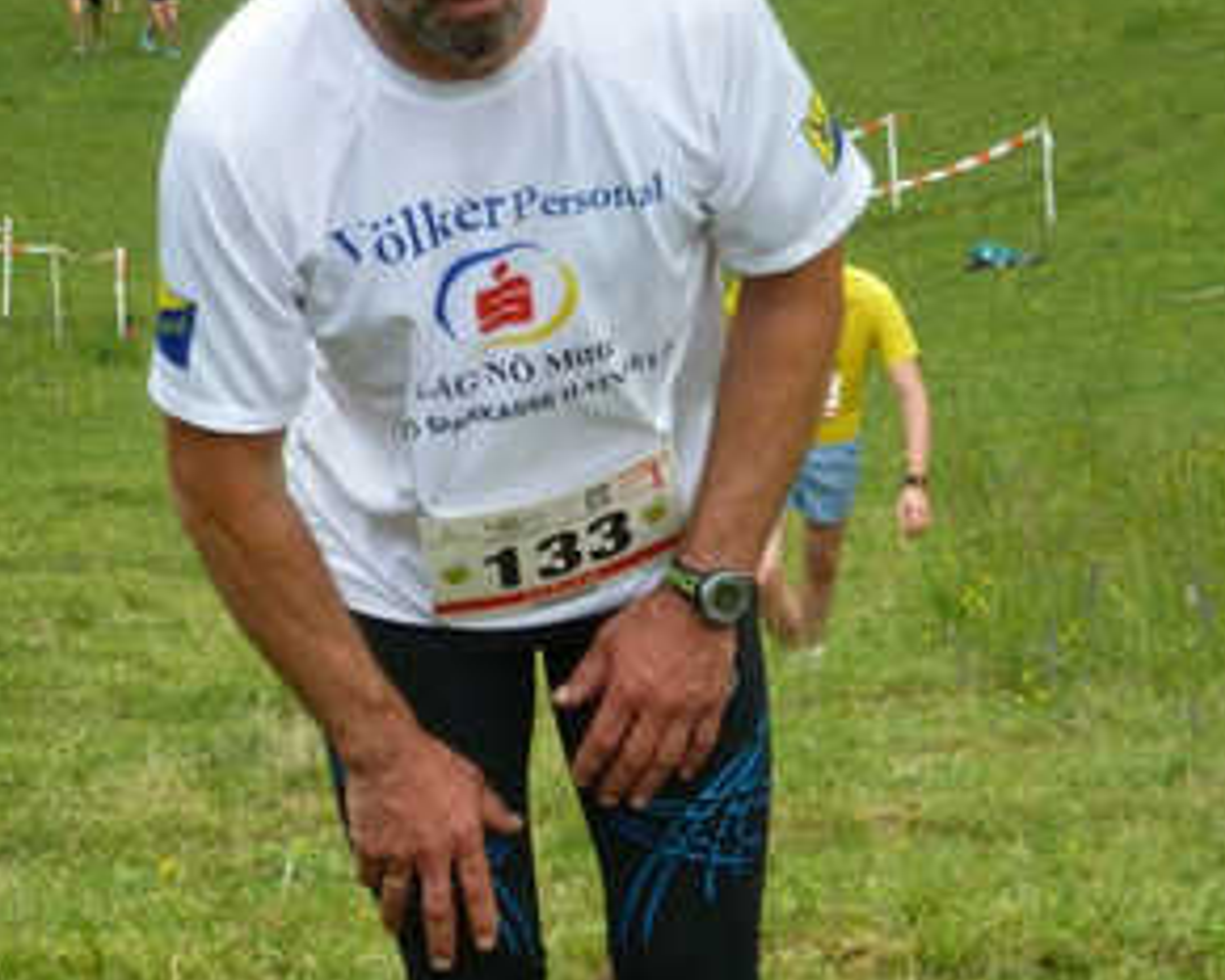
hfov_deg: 7.4
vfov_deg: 6.0
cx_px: 505
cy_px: 646
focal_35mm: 260
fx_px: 9430
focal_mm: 30.1
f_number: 5.4
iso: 400
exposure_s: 1/320
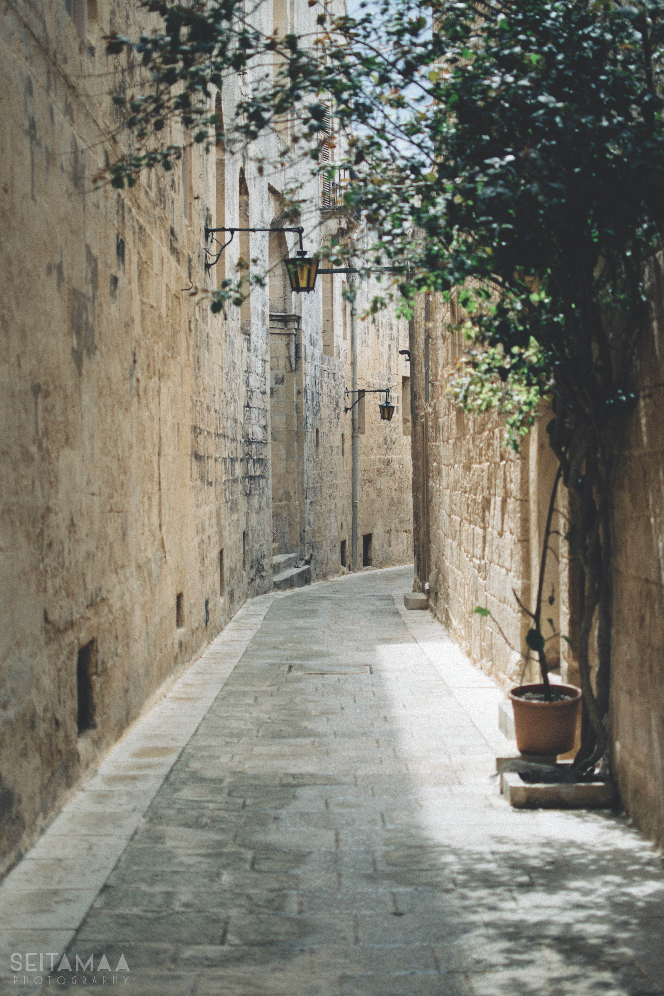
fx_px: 1452
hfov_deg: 25.8
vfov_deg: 37.9
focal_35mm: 52
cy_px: 498
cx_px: 332
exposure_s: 1/4000
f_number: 1.8
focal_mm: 35
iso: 200
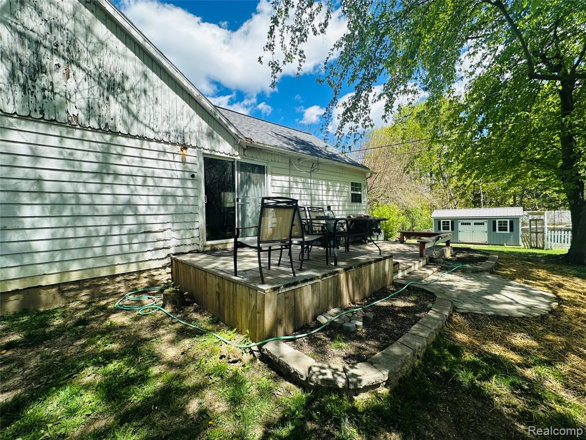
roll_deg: +1.1
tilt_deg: -1.4
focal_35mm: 14
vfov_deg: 85.7
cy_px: 220
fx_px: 237
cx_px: 293
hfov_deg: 102.1
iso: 50
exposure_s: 1/749
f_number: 2.2
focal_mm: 2.22
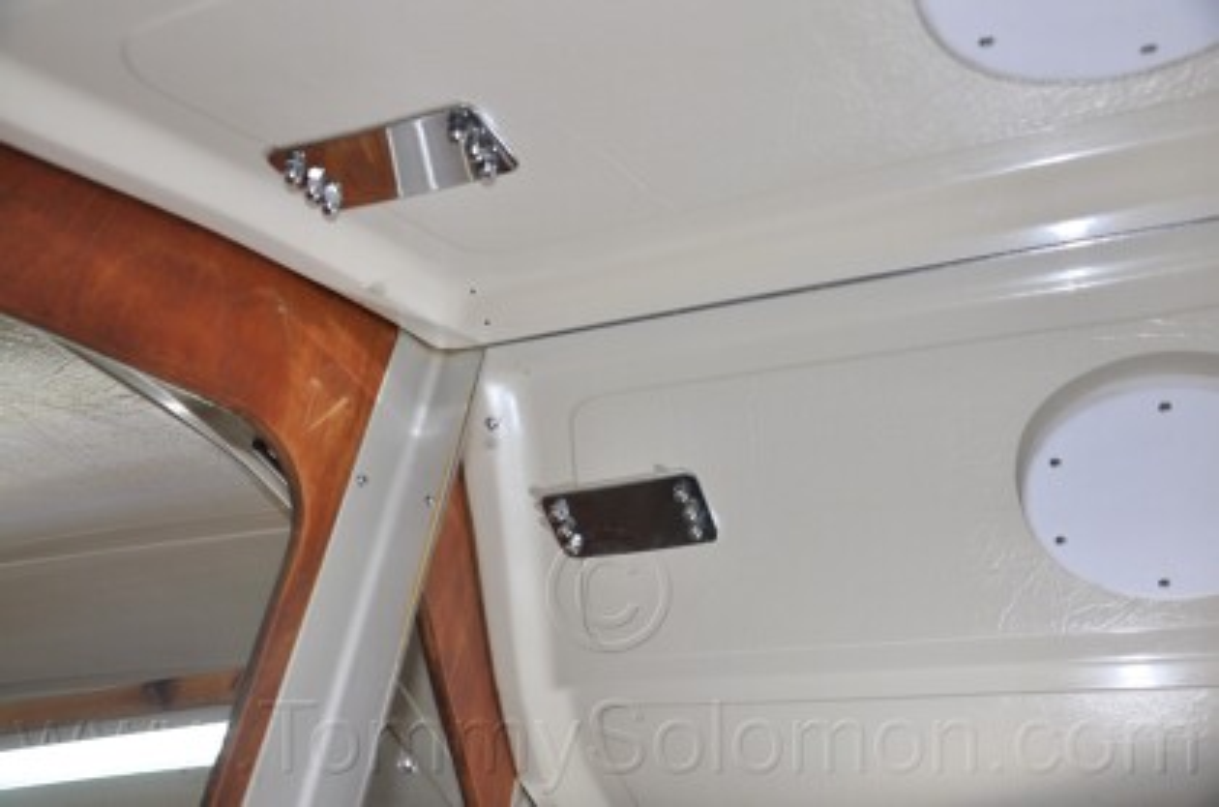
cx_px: 610
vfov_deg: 39.8
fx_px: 1115
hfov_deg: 57.3
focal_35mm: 33
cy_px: 404
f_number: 3.8
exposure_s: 1/125
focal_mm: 22
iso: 400
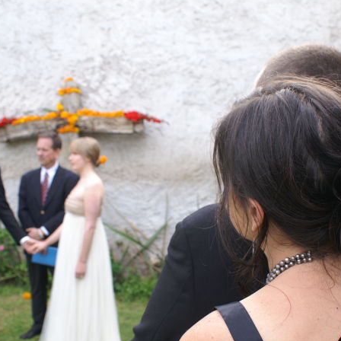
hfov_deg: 34.0
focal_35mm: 50
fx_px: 557
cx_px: 173
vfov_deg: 33.9
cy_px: 199
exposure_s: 1/60
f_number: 6.7
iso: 100
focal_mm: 22
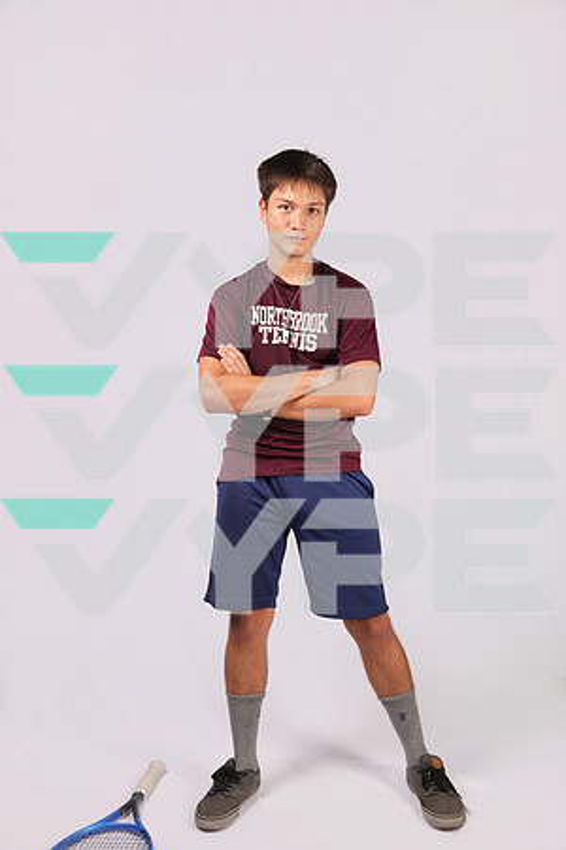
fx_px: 802
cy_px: 425
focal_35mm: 34
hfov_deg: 38.9
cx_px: 283
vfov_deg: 55.8
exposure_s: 1/125
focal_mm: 34
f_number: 5.6
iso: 160
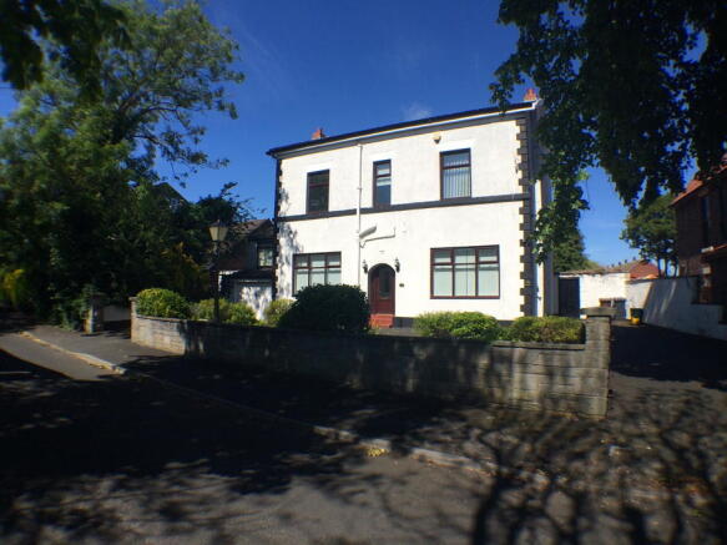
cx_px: 364
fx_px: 630
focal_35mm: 30
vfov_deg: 46.8
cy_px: 272
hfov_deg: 60.0
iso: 40
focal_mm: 4.12
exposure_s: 1/2933
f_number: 2.2
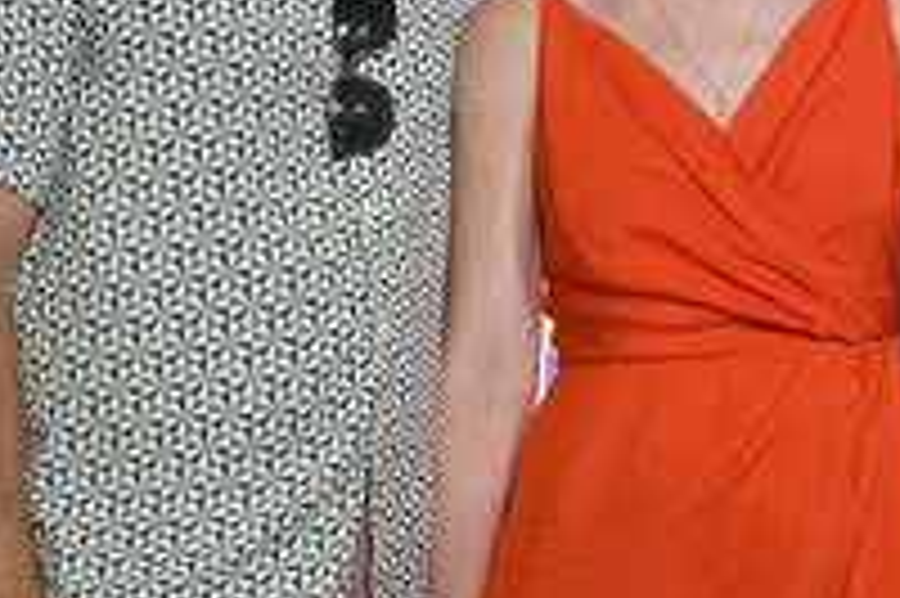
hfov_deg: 15.3
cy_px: 72
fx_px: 3322
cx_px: 745
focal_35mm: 133
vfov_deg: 10.2
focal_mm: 59
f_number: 5.6
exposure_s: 1/250
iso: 1250
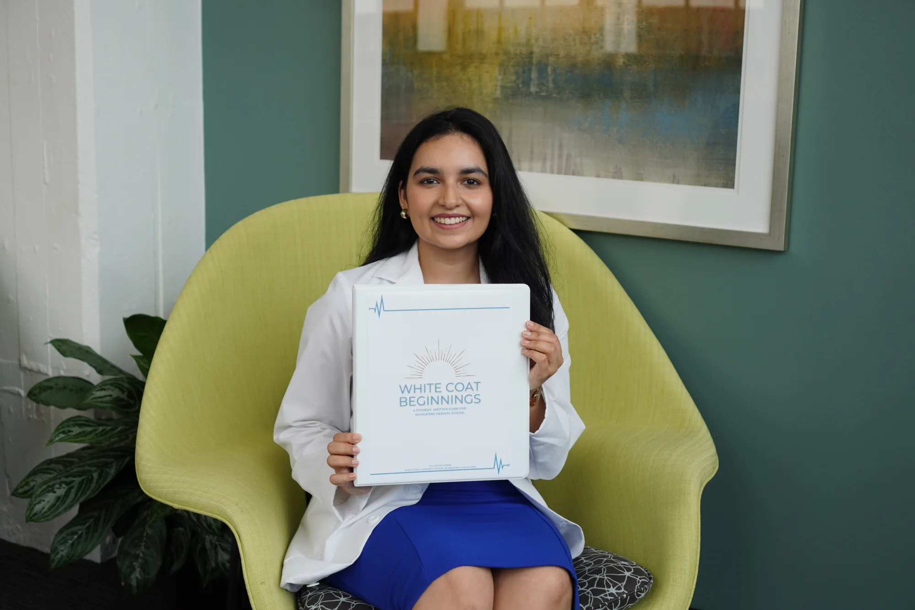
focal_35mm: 52
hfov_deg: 37.9
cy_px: 305
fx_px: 1334
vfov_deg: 25.7
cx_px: 458
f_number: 3.2
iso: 100
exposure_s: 1/250
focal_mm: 35
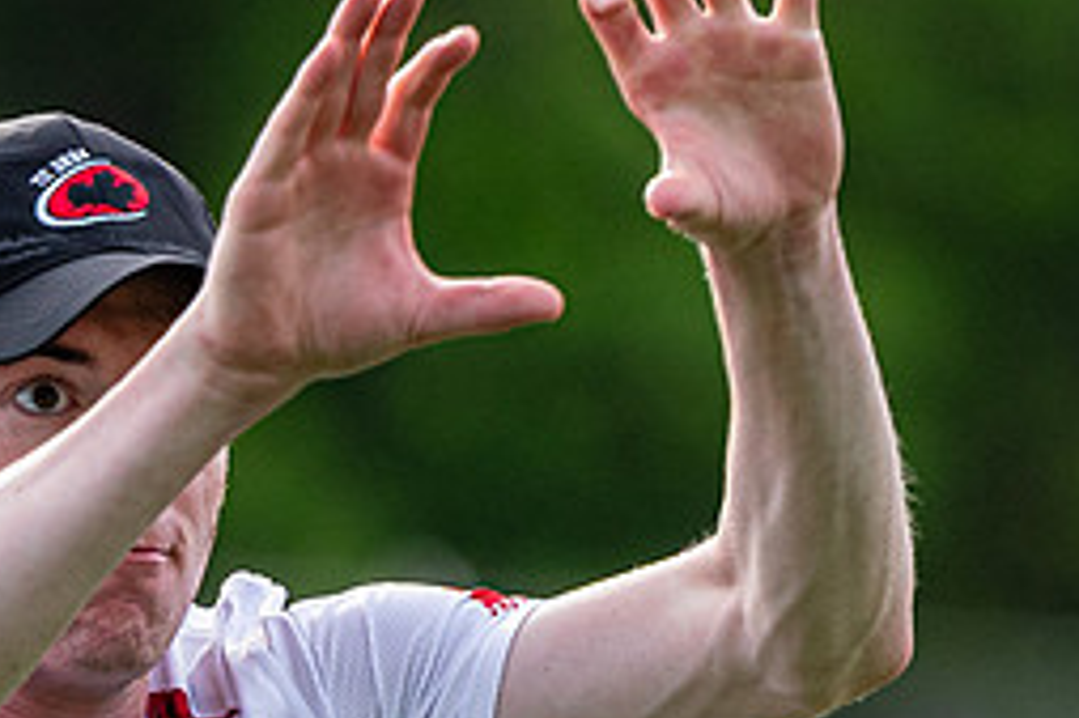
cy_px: 737
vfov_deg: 1.1
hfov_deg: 1.7
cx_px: 301
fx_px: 36781
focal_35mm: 1228
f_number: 3.2
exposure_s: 1/1250
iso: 280
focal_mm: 200
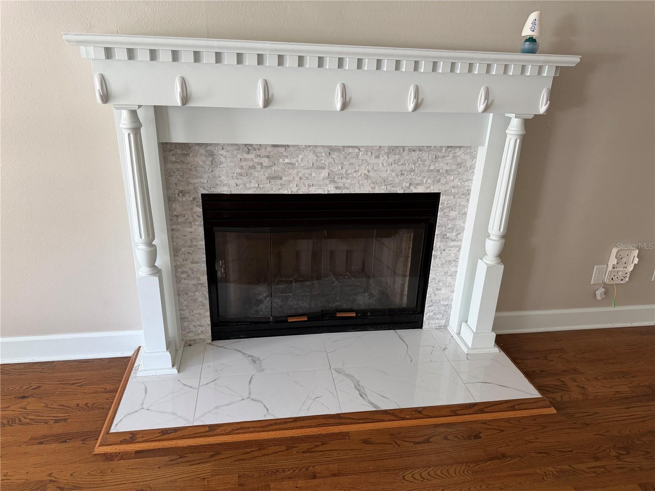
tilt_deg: -20.7
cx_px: 328
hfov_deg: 71.6
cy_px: 246
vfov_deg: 56.8
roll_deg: -0.6
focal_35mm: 24
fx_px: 454
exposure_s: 1/112
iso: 200
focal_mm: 6.76
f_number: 1.78
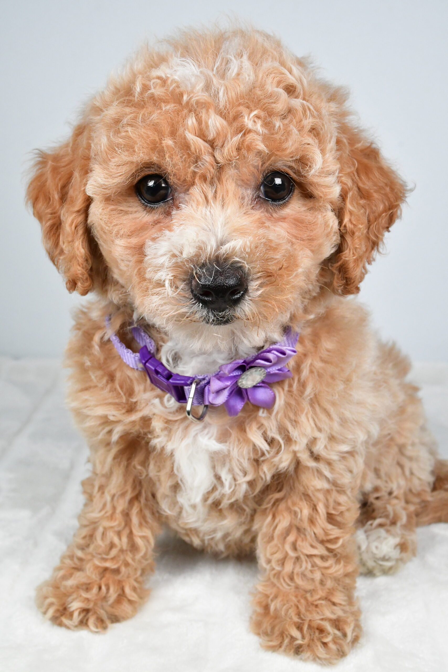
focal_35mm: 42
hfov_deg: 31.9
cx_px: 224
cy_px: 336
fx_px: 784
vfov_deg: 46.4
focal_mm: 28
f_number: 13
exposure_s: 1/800
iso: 4000
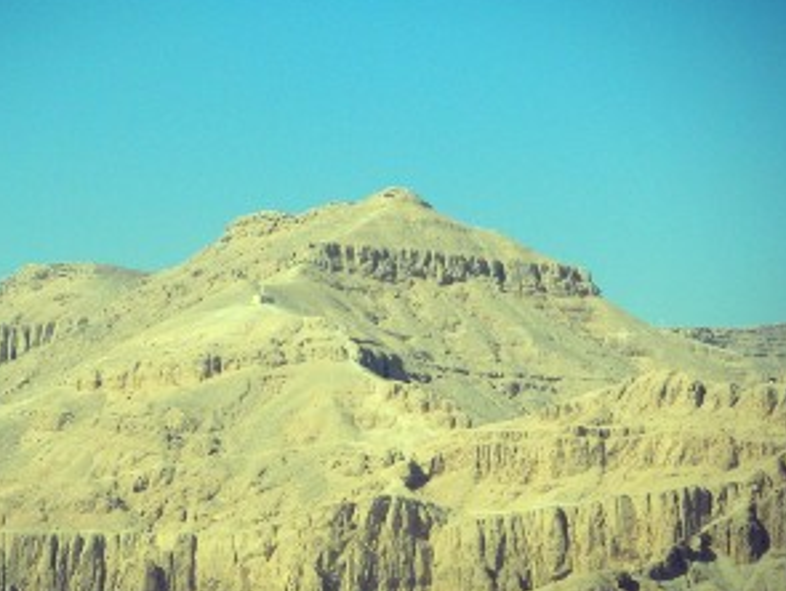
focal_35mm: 157
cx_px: 312
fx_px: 3569
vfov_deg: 9.5
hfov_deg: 12.6
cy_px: 261
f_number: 4.5
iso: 80
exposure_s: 1/800
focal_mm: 18.6
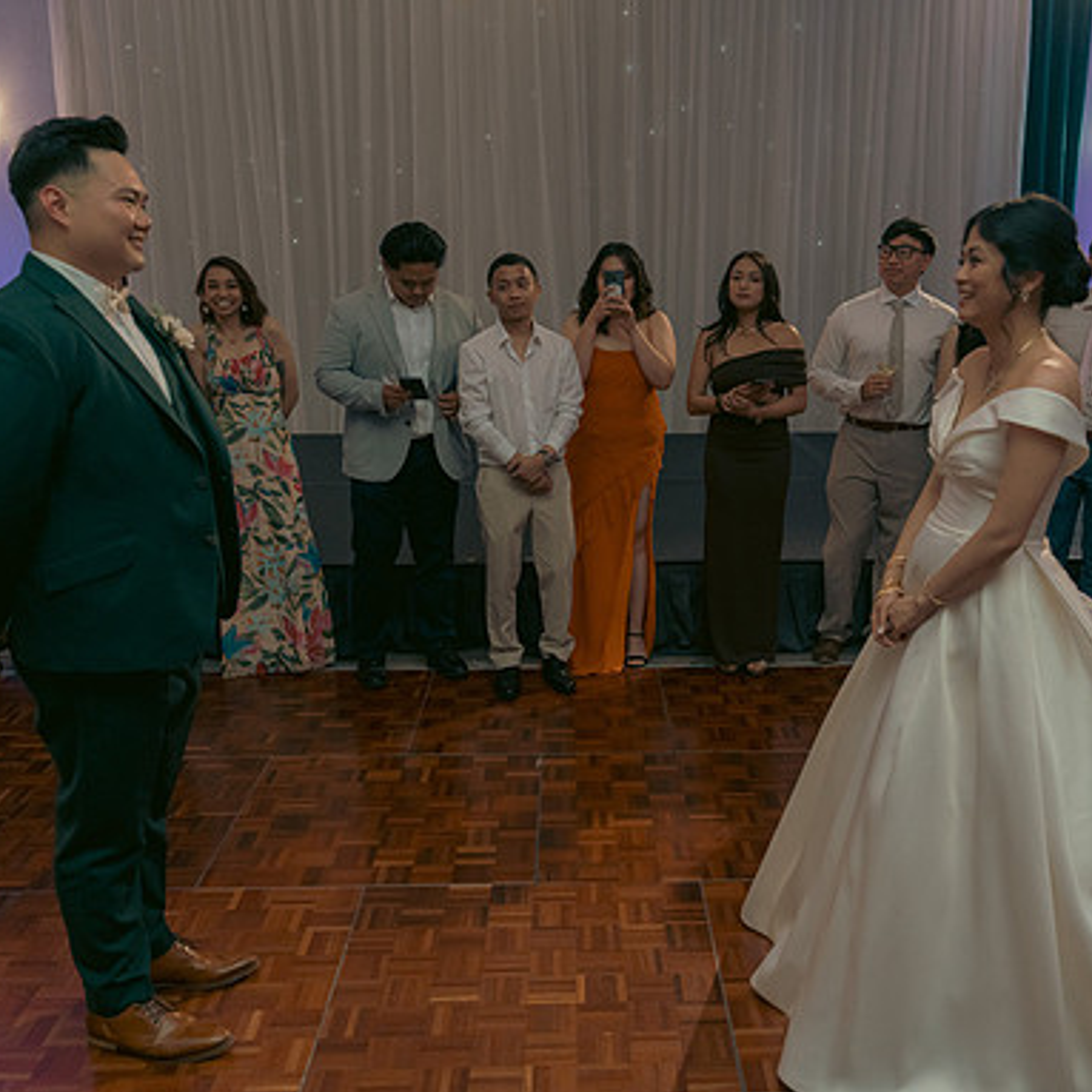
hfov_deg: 45.9
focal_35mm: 36
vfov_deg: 46.0
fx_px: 1285
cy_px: 549
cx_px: 627
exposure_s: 1/160
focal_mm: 28
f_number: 3.5
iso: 2500
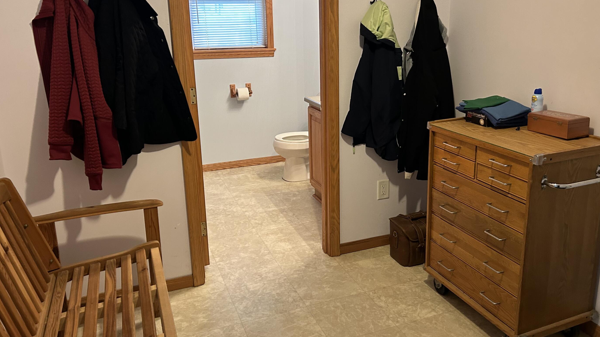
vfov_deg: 37.7
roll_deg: +2.4
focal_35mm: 31
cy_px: 144
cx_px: 328
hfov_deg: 62.5
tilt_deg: -14.3
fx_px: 493
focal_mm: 5.7
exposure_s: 1/60
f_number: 1.5
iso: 250
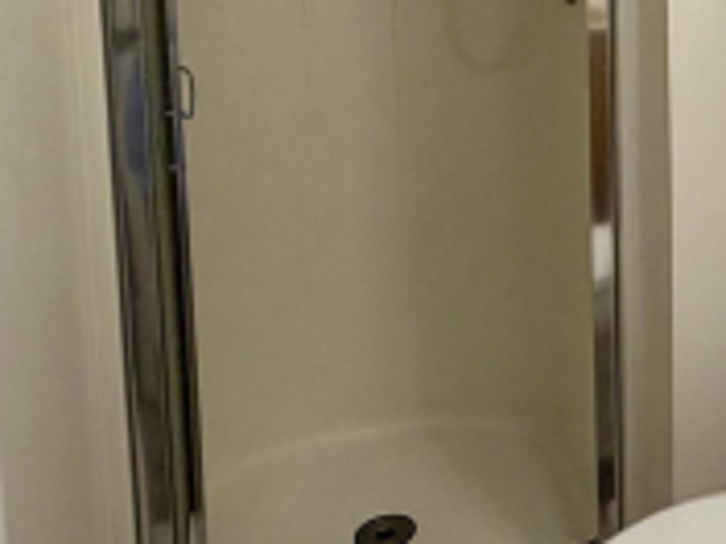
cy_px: -58
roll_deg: +0.9
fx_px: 1112
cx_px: 687
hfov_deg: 33.7
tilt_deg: -6.1
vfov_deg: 25.5
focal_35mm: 53
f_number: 2.2
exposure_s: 1/120
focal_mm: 2.22
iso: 160
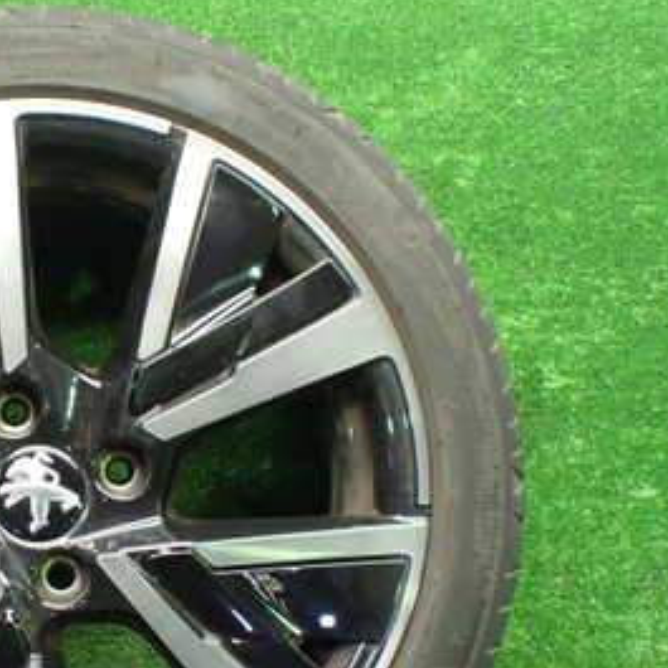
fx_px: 1310
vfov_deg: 28.1
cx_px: 40
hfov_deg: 27.4
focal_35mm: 60
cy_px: 512
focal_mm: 5.4
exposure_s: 1/80
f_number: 2.3
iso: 800
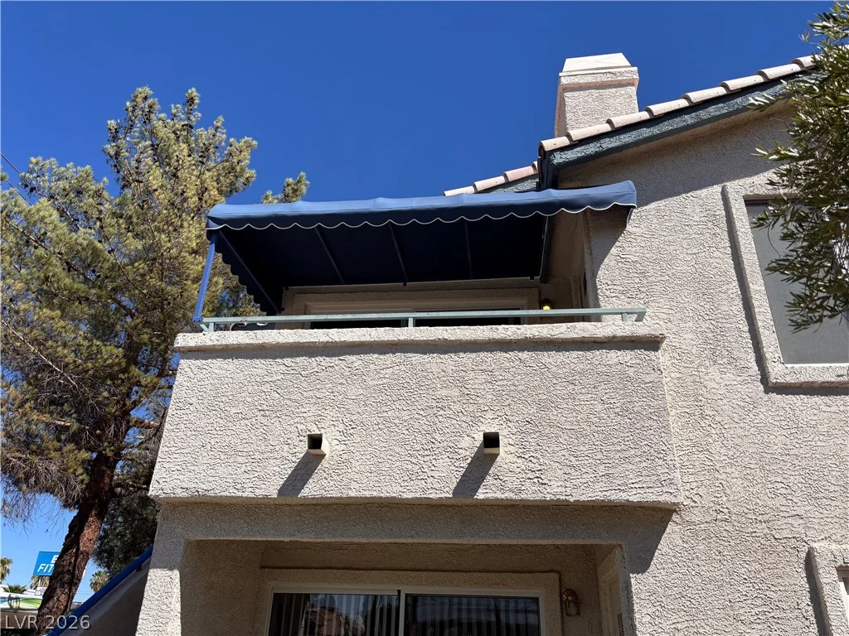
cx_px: 424
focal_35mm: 26
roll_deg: -1.1
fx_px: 638
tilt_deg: +28.9
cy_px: 318
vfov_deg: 53.1
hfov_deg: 67.3
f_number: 1.6
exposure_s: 1/4630
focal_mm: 5.96
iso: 50
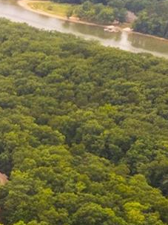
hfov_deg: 7.1
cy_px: 81
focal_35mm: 143
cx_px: -548
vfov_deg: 13.8
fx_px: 926
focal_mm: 8.38
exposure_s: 1/250
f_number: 2.8
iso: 110
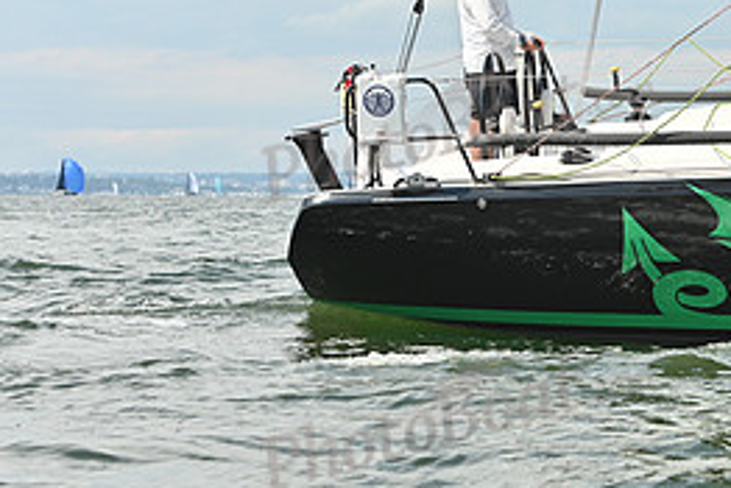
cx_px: 801
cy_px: 236
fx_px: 3149
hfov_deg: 13.0
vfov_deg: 8.9
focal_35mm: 155
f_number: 5.6
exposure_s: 1/1600
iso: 320
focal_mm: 70
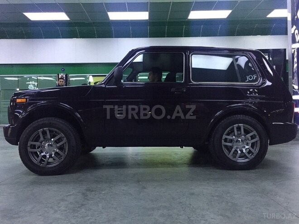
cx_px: 150
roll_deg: +0.3
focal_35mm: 29
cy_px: 112
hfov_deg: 61.7
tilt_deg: +0.1
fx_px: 250
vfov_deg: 48.2
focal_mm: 4.15
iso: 250
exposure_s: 1/25
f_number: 2.2
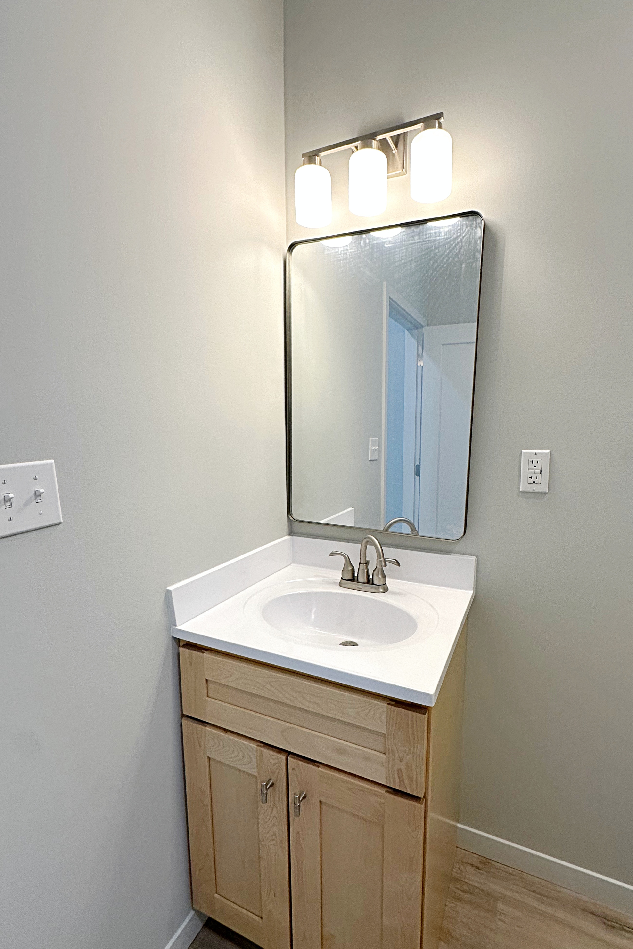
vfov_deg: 100.4
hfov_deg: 77.1
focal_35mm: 15
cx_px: 348
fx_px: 396
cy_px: 489
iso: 125
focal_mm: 2.22
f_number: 2.2
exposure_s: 1/120
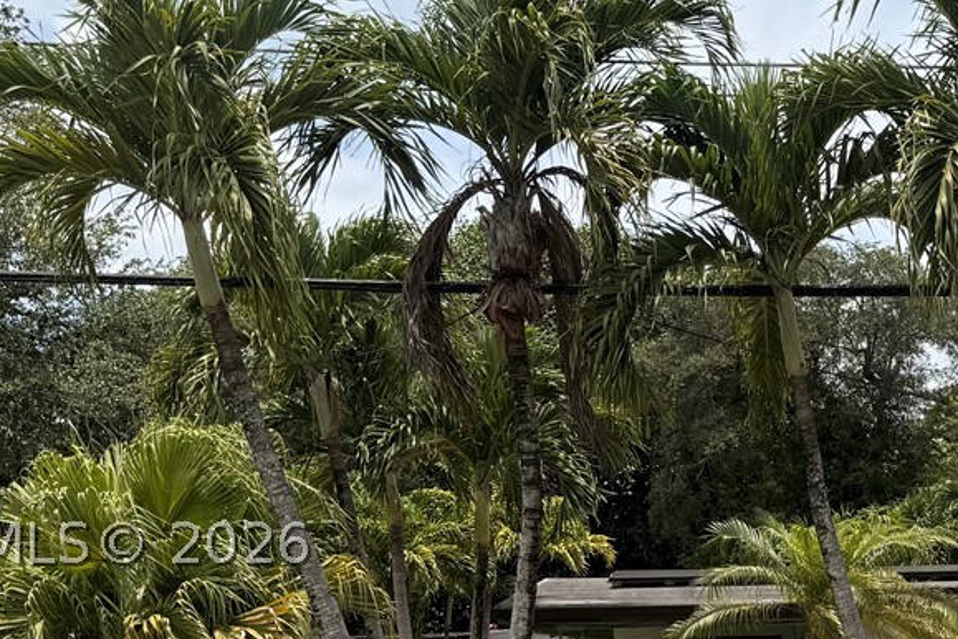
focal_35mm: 69
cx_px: 817
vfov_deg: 19.5
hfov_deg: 28.4
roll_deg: +0.9
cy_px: 543
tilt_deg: +6.5
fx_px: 1836
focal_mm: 6.76
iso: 80
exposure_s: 1/5714
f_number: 1.78
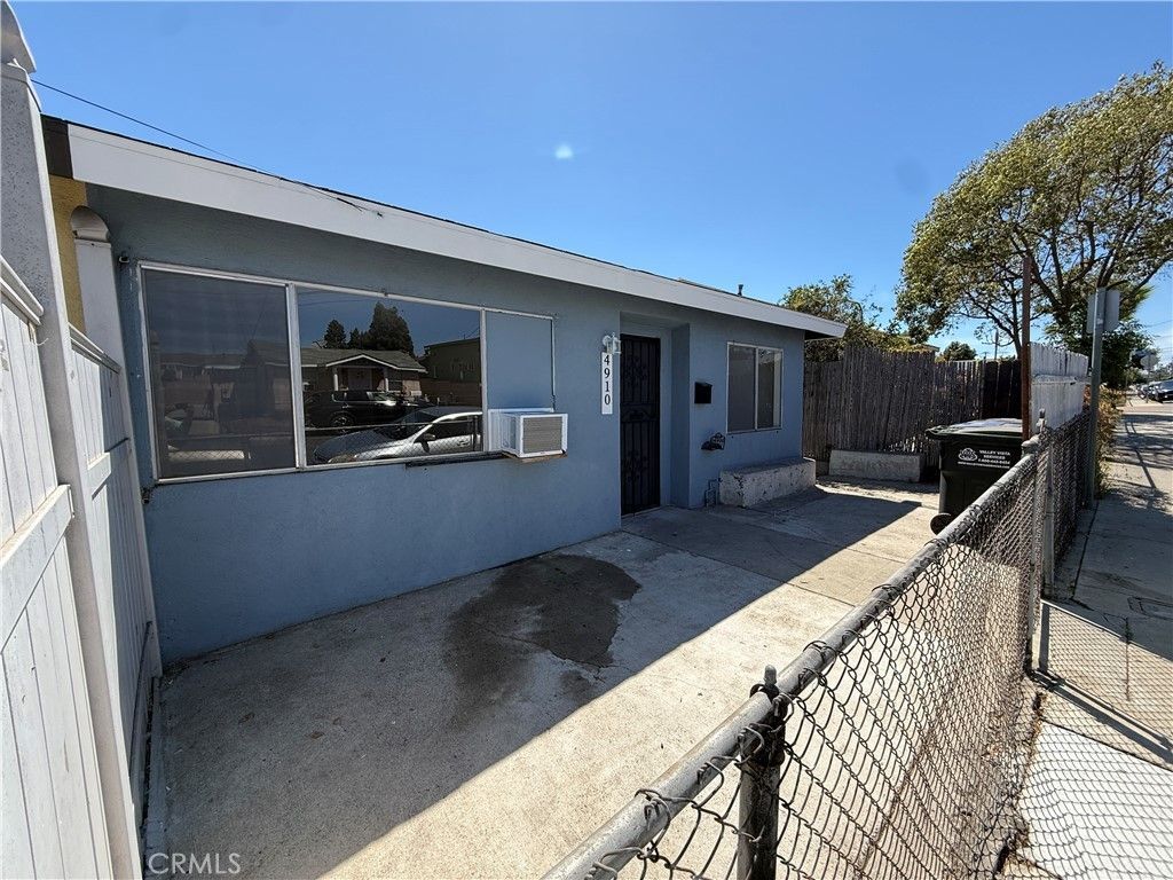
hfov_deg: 102.1
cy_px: 440
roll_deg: +0.8
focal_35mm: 14
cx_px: 586
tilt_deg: -4.1
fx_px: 474
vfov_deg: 85.7
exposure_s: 1/970
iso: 64
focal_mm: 2.22
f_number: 2.2
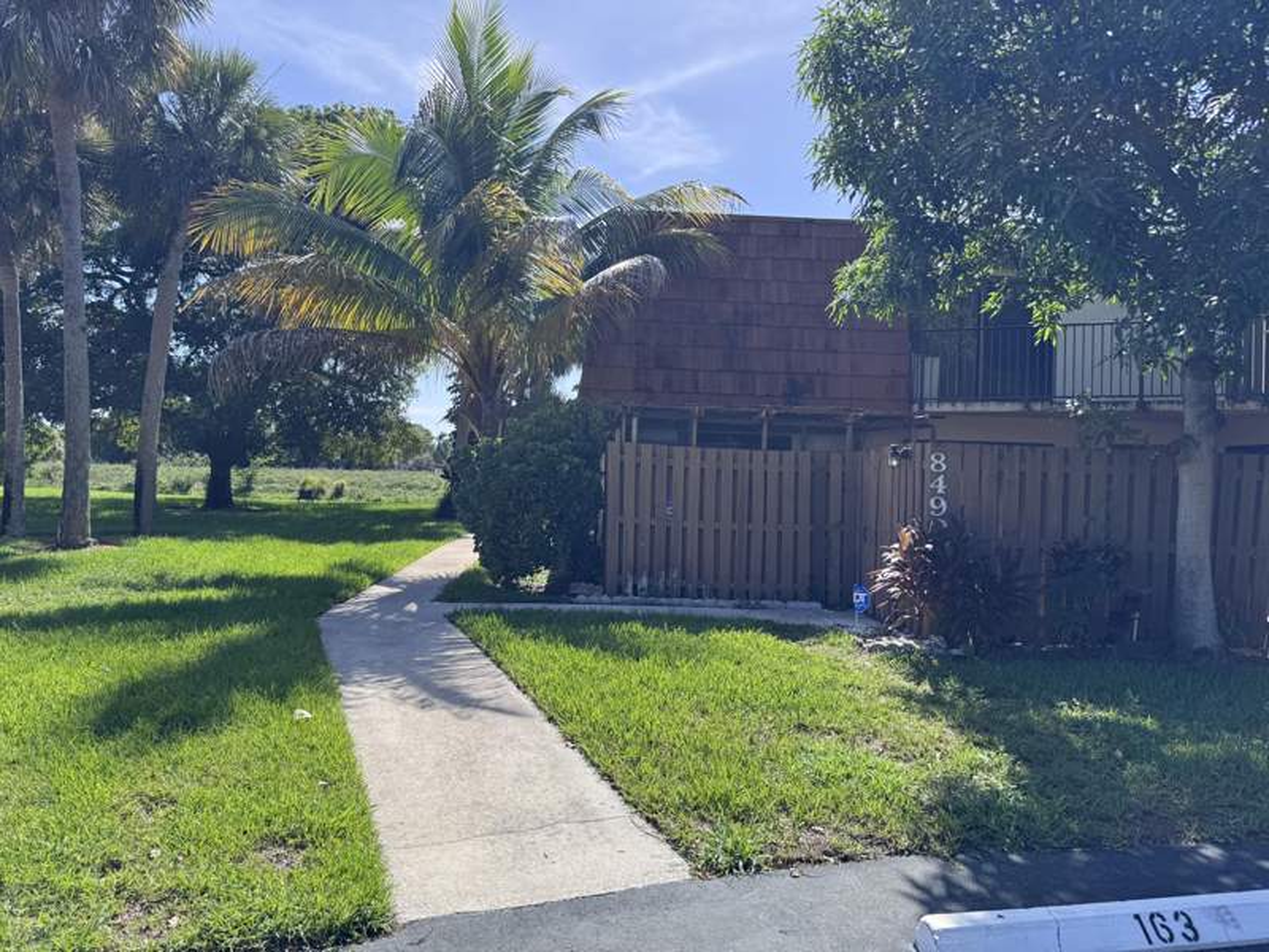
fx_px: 880
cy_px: 476
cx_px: 634
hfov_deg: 71.6
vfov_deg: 56.8
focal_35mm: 24
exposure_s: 1/2415
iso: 80
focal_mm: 6.76
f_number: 1.78
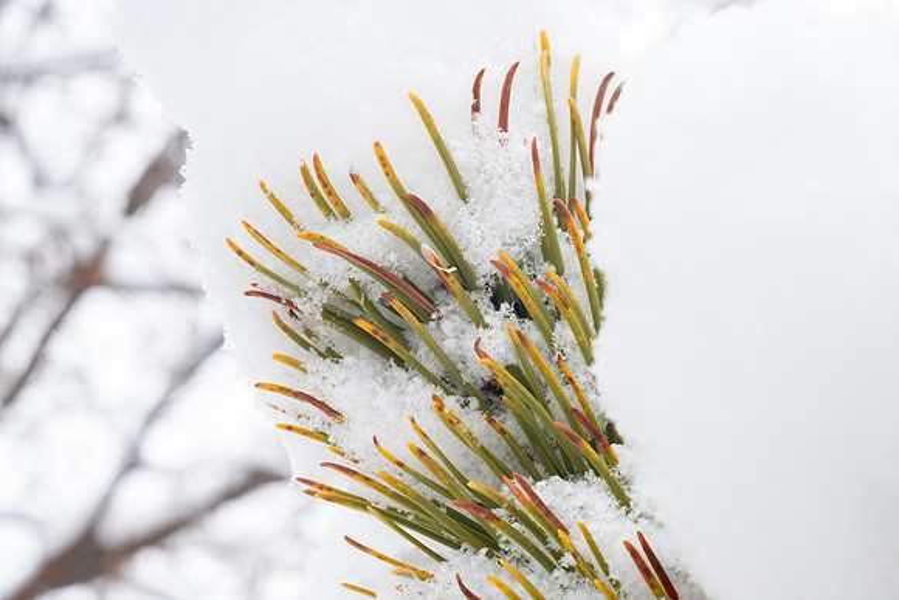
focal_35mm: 64
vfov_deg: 21.3
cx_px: 479
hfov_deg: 31.4
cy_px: 299
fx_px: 1598
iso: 2500
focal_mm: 60
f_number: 20
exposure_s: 1/320
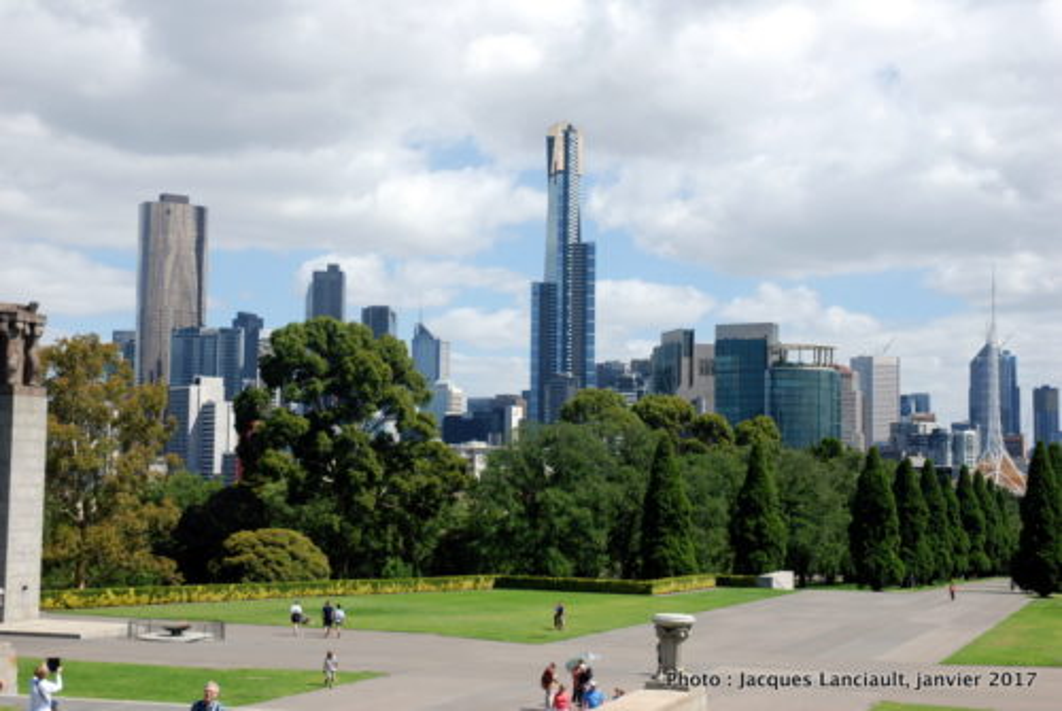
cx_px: 531
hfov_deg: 37.8
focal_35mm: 52
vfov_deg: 25.8
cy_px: 356
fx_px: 1551
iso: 100
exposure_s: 1/250
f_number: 8
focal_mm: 35
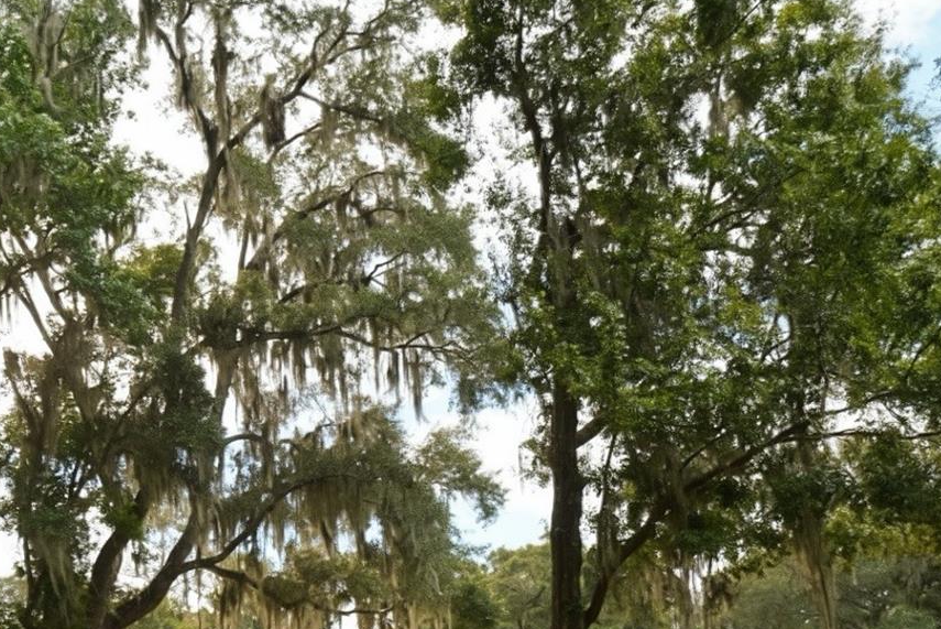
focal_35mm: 58
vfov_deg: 22.8
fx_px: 1517
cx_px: 478
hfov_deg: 34.5
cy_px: 580
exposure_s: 1/80
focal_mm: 31
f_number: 9
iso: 100
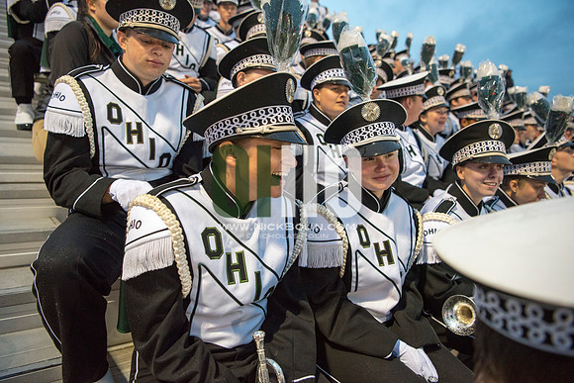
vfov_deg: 53.2
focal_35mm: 24
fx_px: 383
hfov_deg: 73.7
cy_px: 192
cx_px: 287
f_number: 3.2
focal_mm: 24
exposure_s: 1/320
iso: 2000
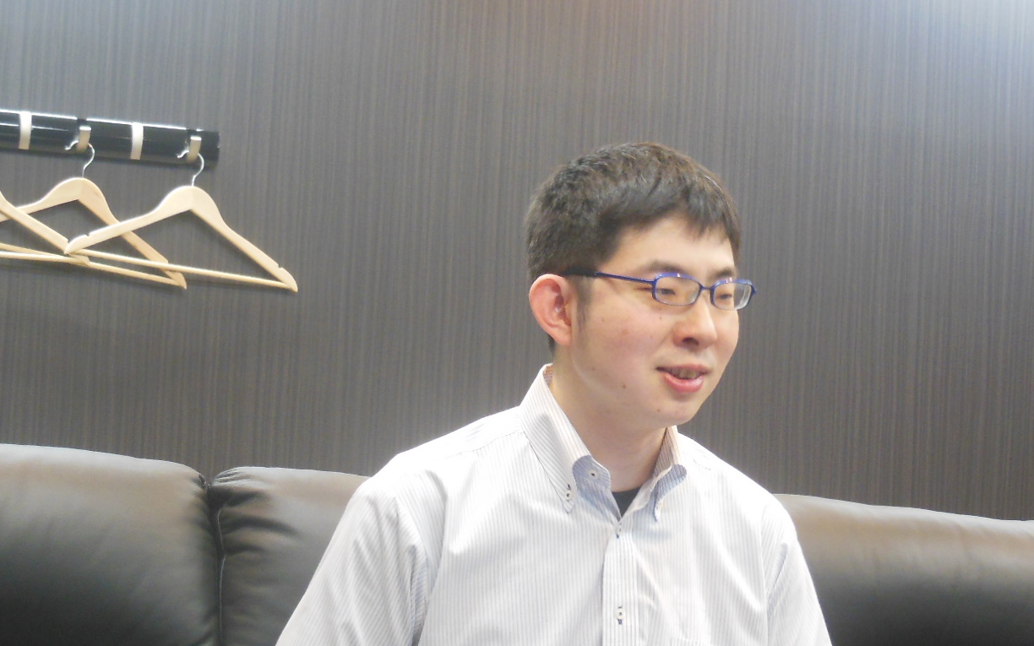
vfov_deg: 13.5
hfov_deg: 21.4
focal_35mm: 97
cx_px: 533
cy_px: 432
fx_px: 2733
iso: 400
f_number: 5.2
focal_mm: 12.4
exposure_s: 1/10
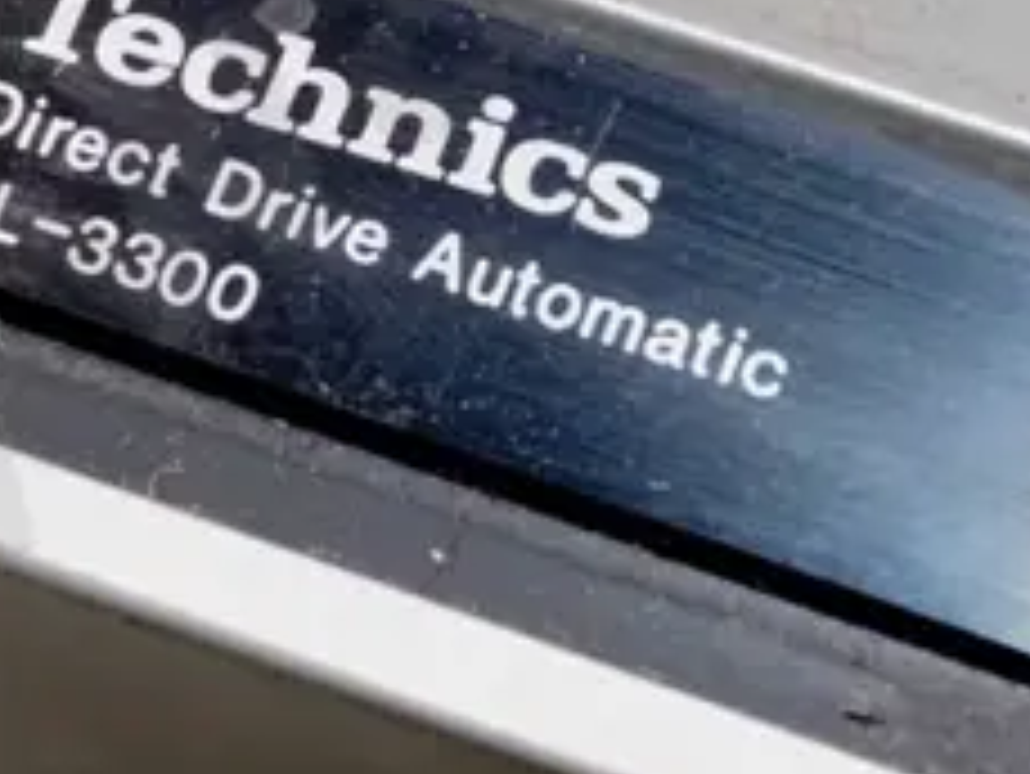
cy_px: 126
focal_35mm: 134
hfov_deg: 14.7
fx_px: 3989
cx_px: 256
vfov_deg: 11.0
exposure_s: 1/160
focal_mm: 15
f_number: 5.6
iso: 2000
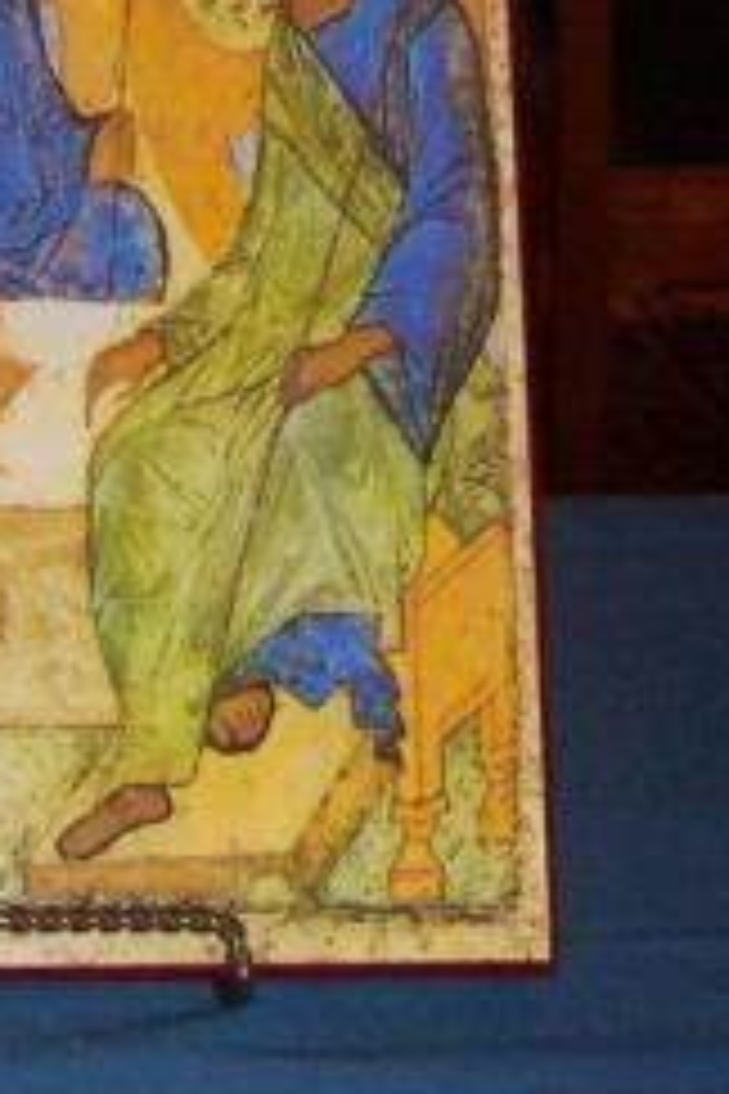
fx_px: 5042
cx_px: -160
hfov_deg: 8.2
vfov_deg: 12.3
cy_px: 279
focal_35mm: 166
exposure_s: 1/45
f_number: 3.4
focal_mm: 13.3
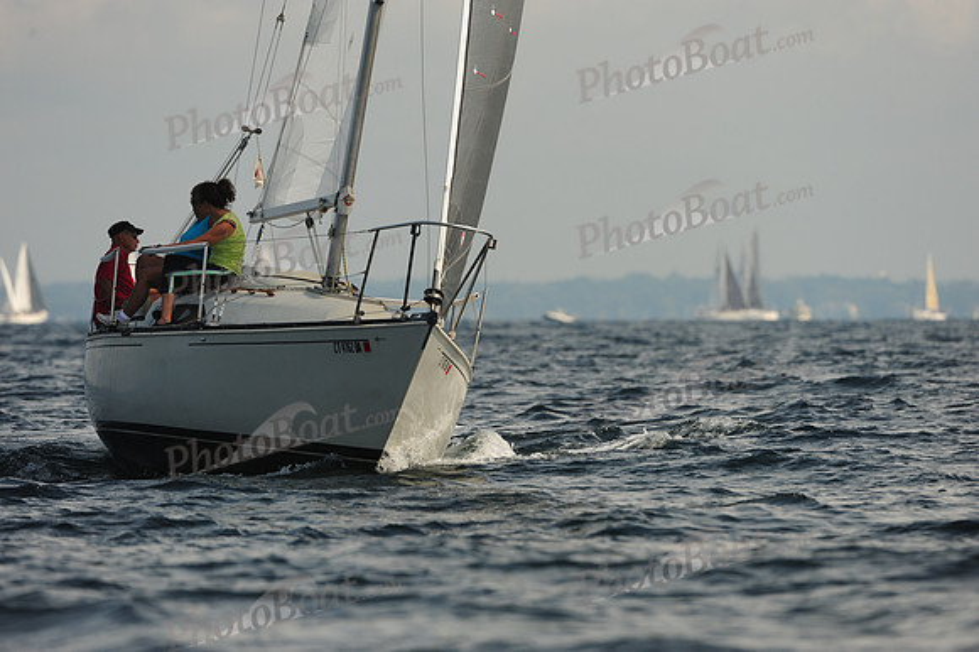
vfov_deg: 3.4
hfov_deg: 5.2
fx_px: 10871
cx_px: 490
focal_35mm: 400
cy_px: 326
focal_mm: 400
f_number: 5.6
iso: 320
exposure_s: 1/1600
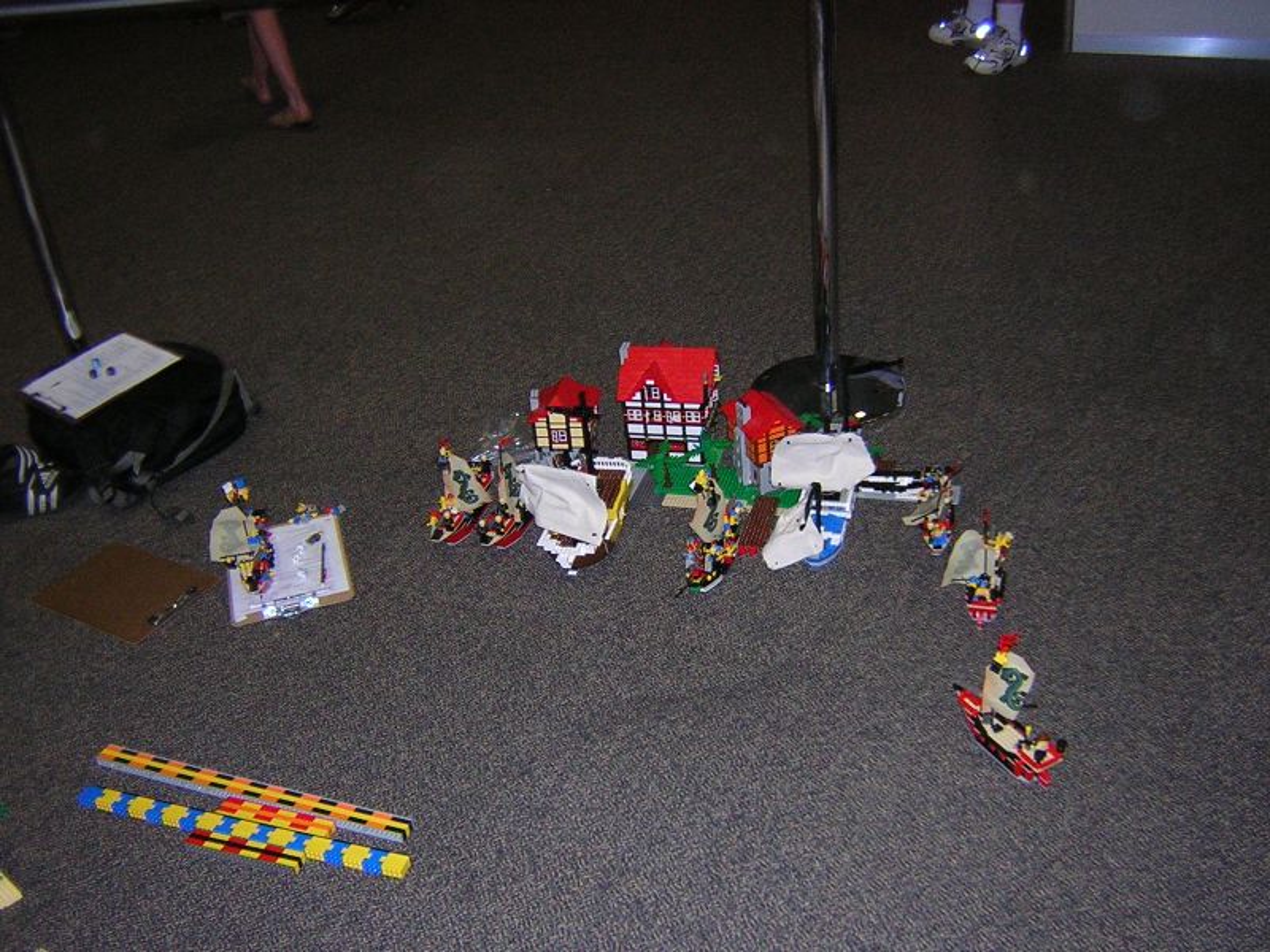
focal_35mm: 36
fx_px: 1321
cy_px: 476
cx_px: 635
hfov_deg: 51.4
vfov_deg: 39.7
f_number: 2.6
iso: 400
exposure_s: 1/60.1
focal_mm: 4.7
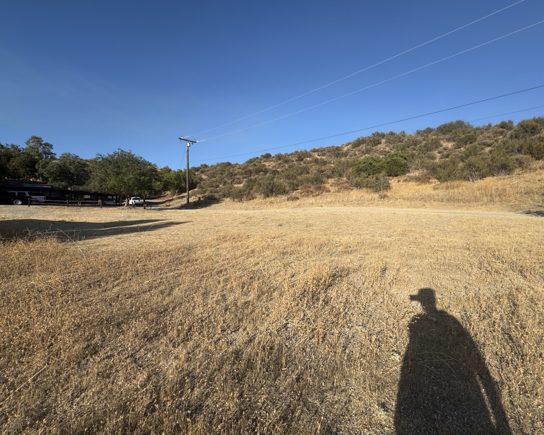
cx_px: 294
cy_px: 215
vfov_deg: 84.0
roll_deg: +0.7
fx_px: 241
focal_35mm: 15
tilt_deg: -0.4
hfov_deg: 96.6
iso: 50
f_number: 2.2
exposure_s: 1/1976
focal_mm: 2.22
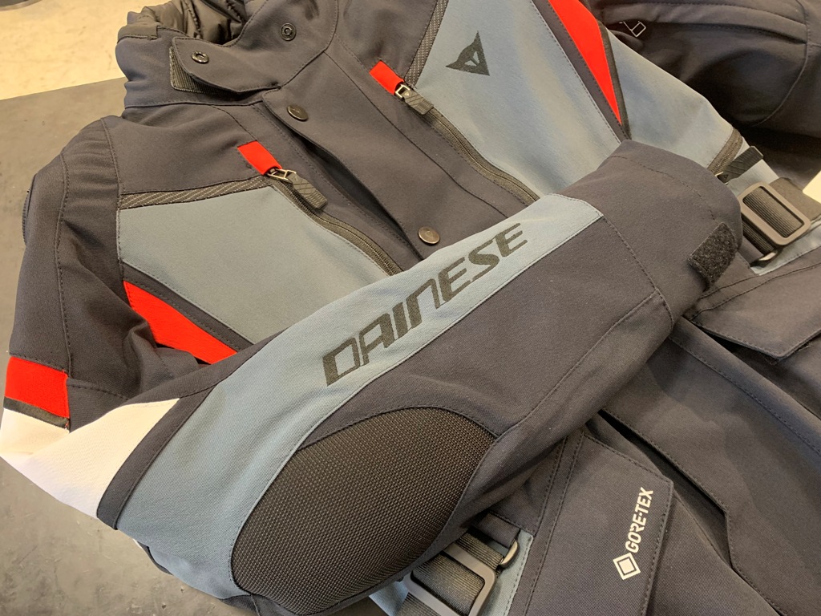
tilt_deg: -63.8
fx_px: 617
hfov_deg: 67.3
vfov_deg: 53.1
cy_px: 308
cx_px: 410
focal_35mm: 26
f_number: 1.8
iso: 400
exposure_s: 1/60
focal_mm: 4.25
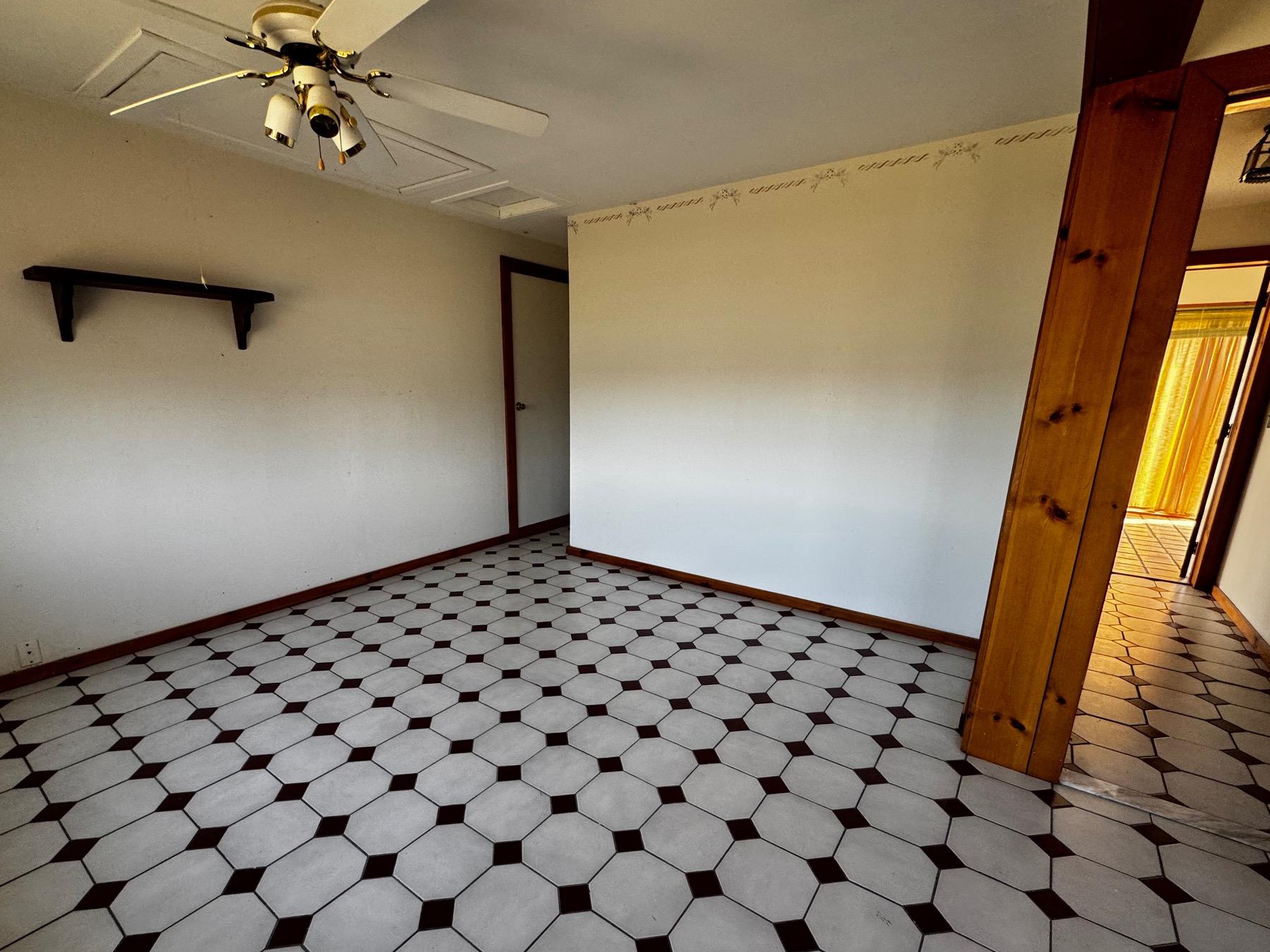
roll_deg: +0.0
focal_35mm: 16
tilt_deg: -14.6
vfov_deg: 77.8
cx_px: 600
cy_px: 536
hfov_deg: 94.4
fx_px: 587
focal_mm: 2.22
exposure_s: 1/99
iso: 200
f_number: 2.2
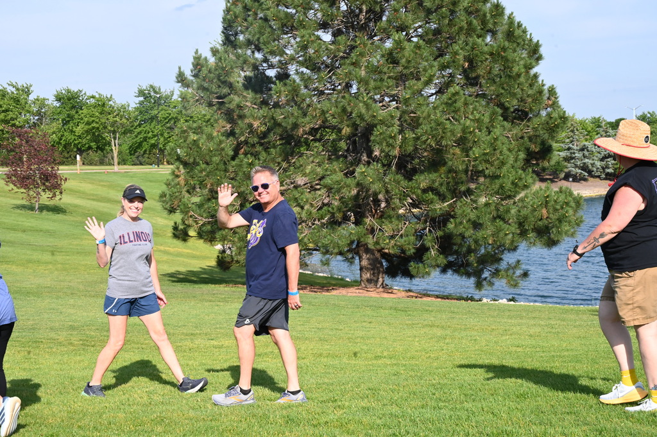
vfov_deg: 21.9
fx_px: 1131
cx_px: 328
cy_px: 218
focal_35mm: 62
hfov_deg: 32.4
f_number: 13
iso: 800
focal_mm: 62
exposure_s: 1/640
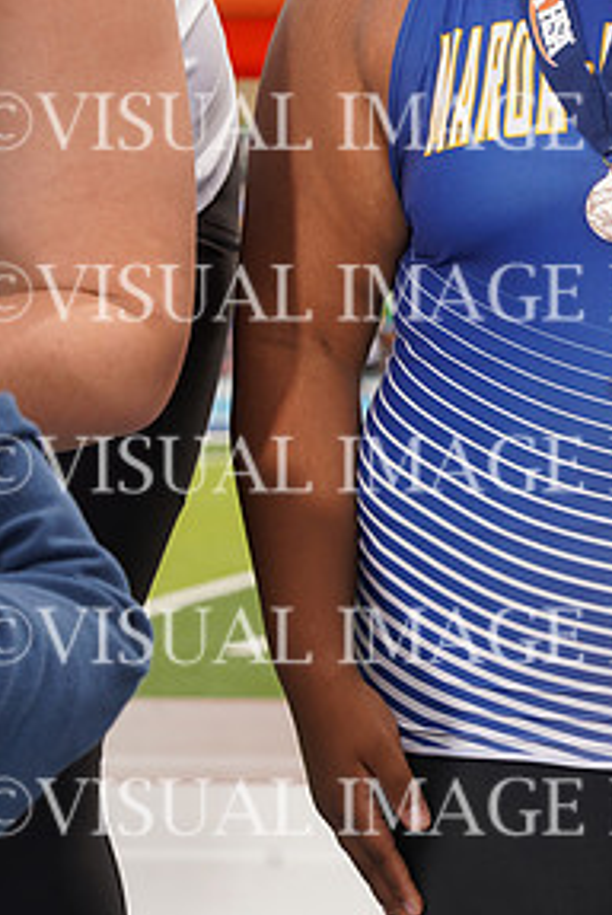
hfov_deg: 6.5
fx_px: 5393
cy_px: 207
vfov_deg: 9.7
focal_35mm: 212
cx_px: 588
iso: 100
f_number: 8
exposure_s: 1/200
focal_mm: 105
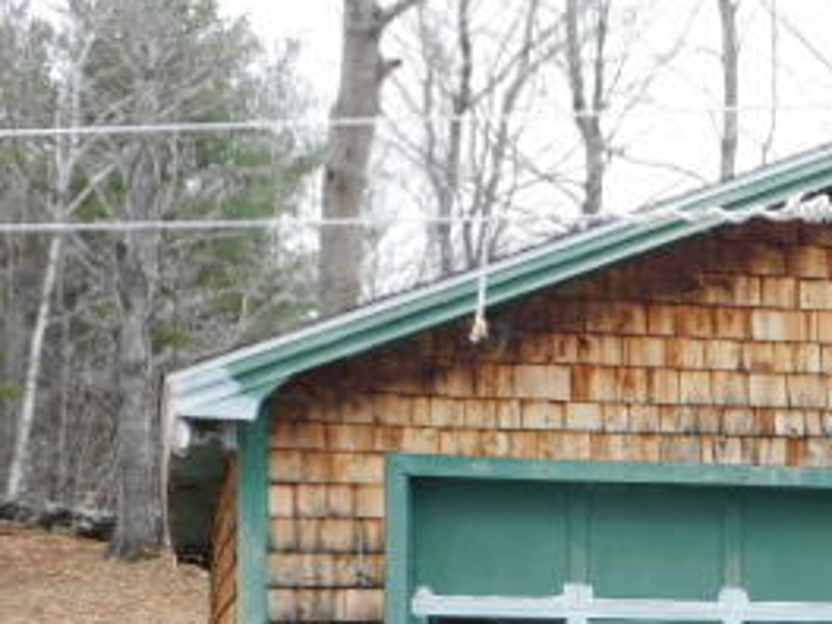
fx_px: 2620
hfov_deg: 17.5
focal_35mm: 109
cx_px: 901
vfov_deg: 13.4
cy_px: 592
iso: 125
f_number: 3.7
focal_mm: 8
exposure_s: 1/100
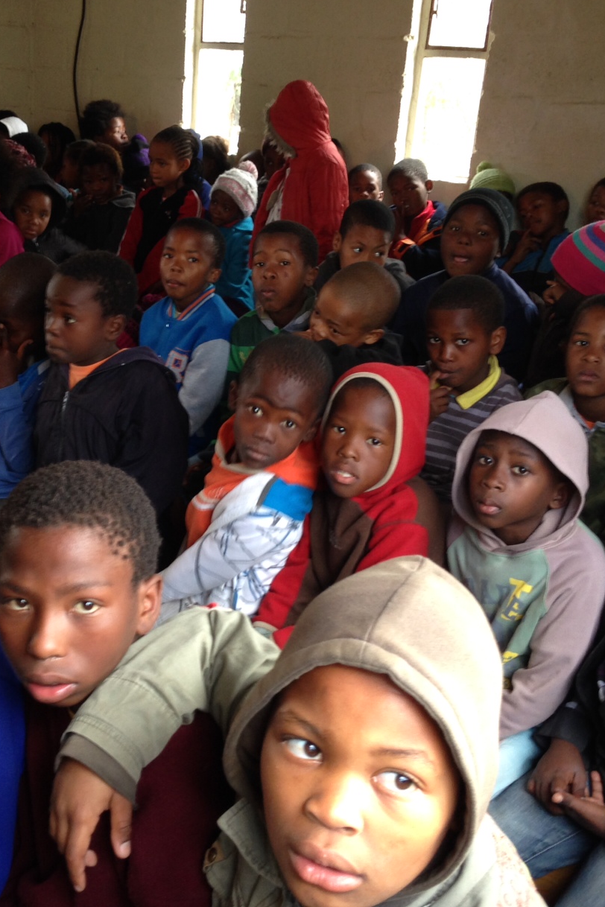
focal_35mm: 46
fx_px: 1159
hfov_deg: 28.9
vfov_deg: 42.7
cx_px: 168
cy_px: 452
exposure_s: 1/20
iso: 80
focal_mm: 4.12
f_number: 2.4
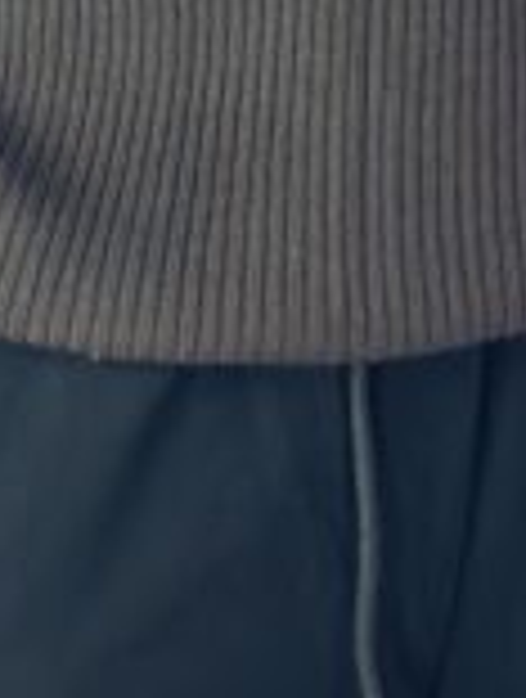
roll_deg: -0.7
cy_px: -1099
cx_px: 441
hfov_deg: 6.0
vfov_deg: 7.4
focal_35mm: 247
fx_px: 4984
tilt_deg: -6.1
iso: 125
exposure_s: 1/50
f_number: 1.78
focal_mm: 6.86
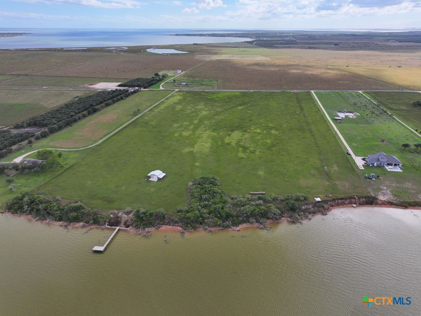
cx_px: 210
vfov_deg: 56.8
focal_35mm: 24
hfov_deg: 71.6
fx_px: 292
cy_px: 158
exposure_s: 1/2500
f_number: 2.8
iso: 240
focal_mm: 12.29
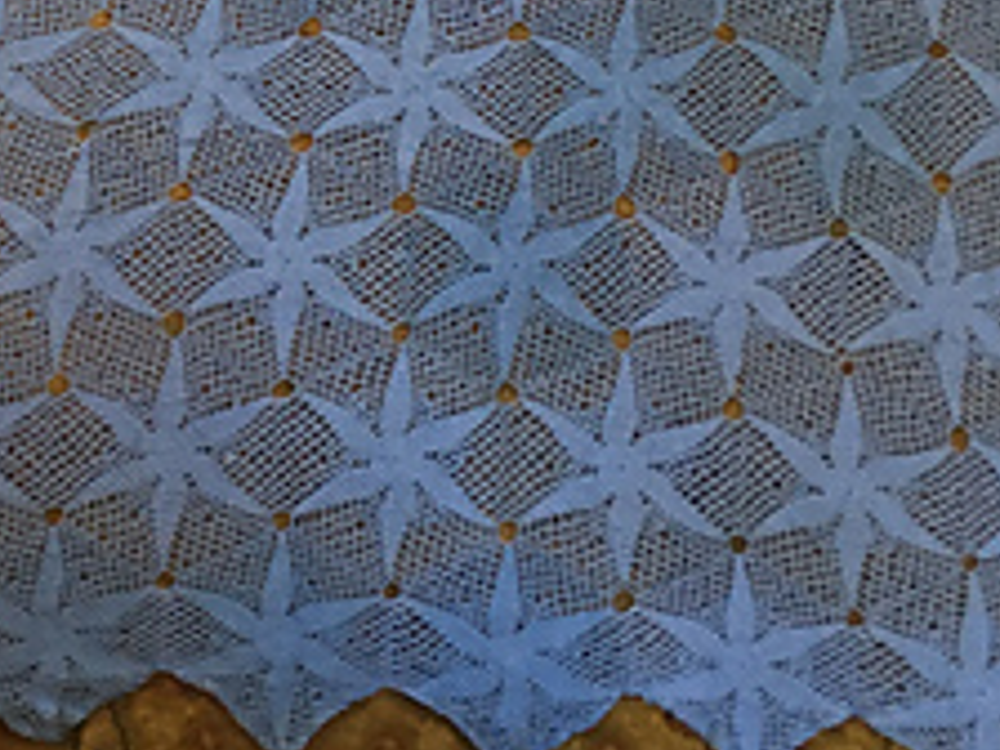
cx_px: 9
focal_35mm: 83
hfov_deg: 22.7
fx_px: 2398
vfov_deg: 17.4
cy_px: 13
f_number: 2.2
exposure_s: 1/17
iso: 200
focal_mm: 4.15
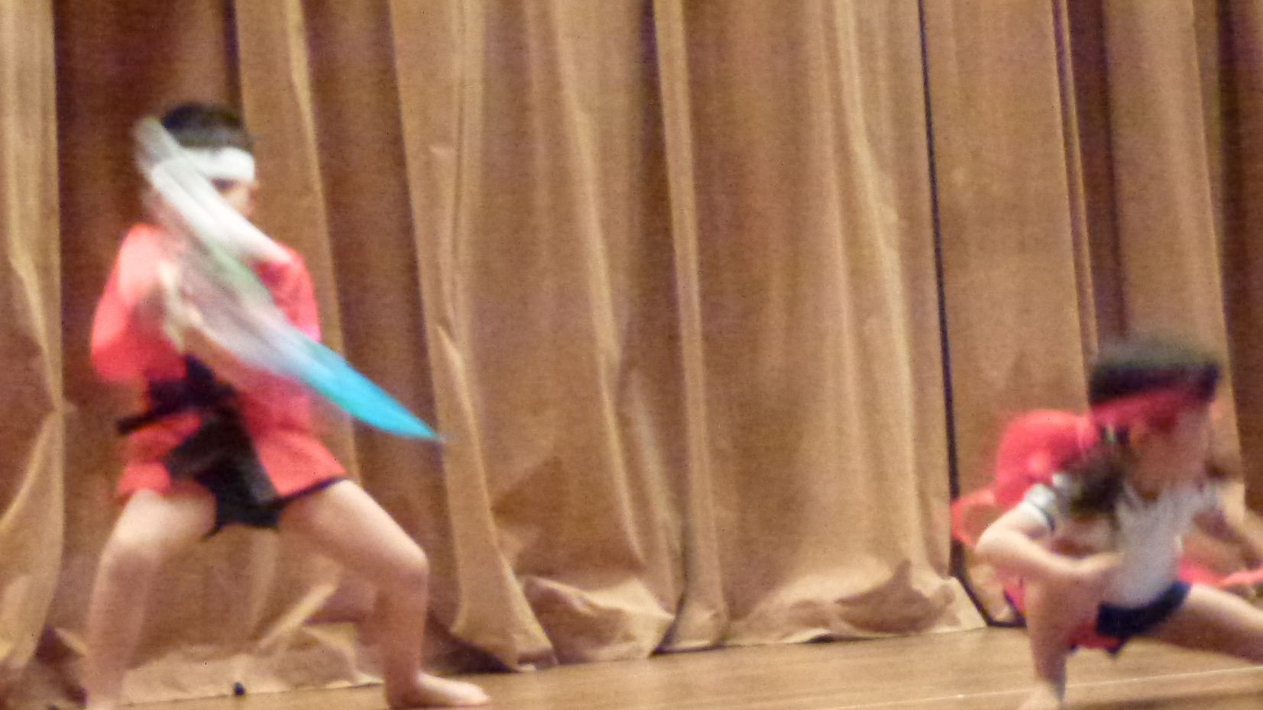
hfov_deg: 13.2
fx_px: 5426
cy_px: 324
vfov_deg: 7.5
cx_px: 941
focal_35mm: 162
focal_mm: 17.3
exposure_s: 1/60
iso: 1600
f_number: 5
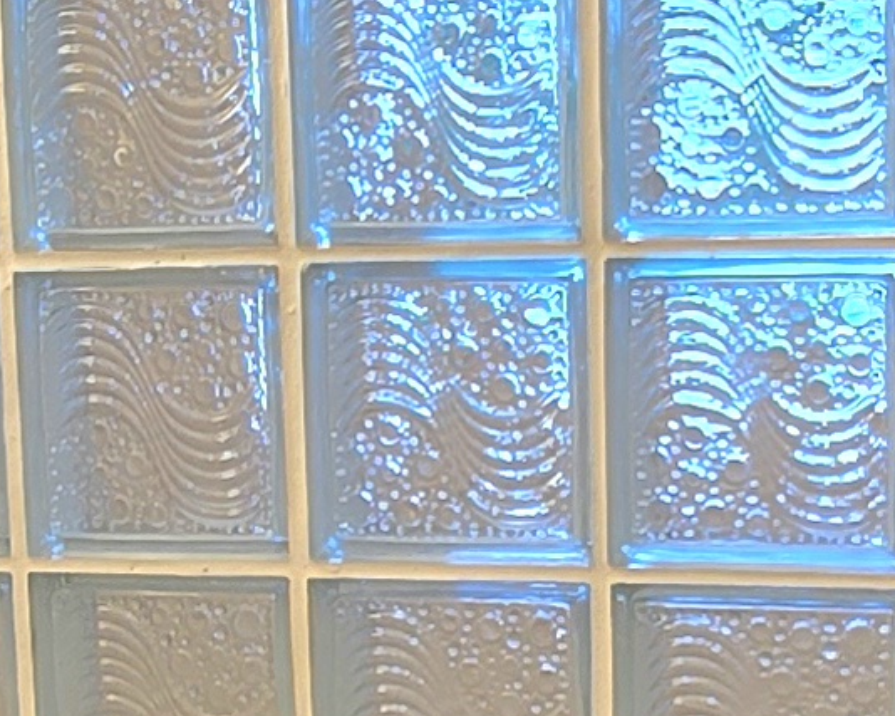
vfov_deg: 16.1
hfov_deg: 20.1
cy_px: 577
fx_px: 2516
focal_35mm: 95
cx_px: 555
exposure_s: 1/50.3
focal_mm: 2.2
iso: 64
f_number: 2.2
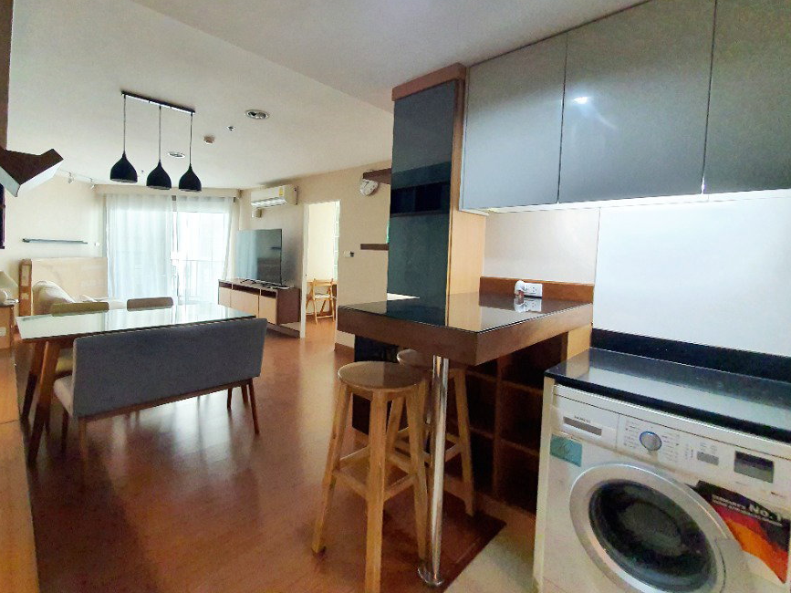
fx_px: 343
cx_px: 343
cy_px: 264
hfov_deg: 97.6
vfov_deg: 81.4
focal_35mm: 15
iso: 200
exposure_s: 1/50
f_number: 2.2
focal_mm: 1.8
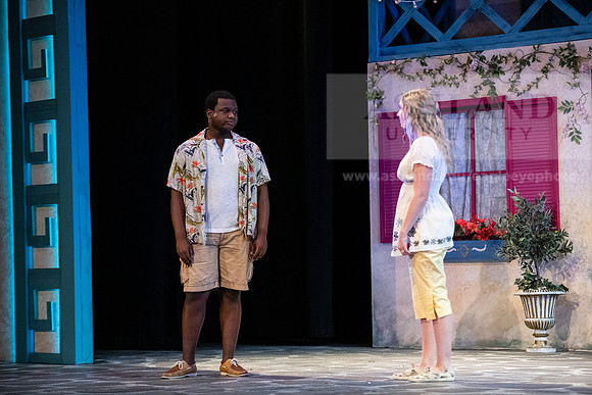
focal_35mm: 102
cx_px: 296
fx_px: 1678
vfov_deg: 13.4
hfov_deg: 20.0
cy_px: 198
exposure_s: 1/400
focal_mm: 102
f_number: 3.2
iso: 4000
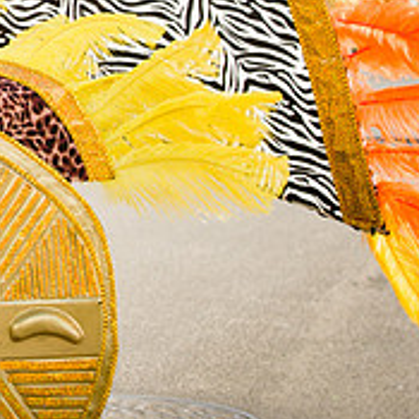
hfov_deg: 8.7
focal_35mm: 197
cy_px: -5
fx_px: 2698
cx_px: -225
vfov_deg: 8.8
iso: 100
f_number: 6.3
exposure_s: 1/160
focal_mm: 70
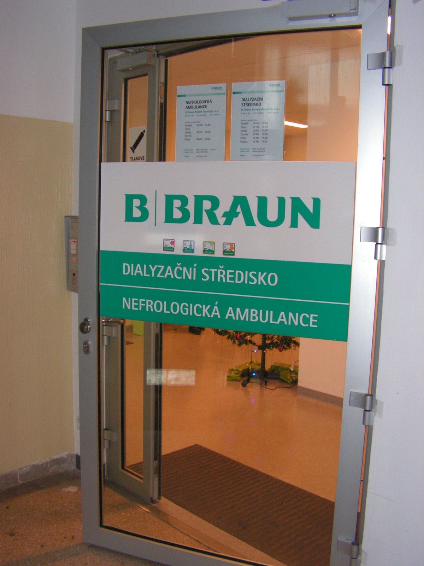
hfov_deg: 39.7
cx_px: 212
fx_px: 588
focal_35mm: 36
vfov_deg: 51.4
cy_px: 283
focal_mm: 6
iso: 200
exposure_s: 1/40
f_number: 3.2
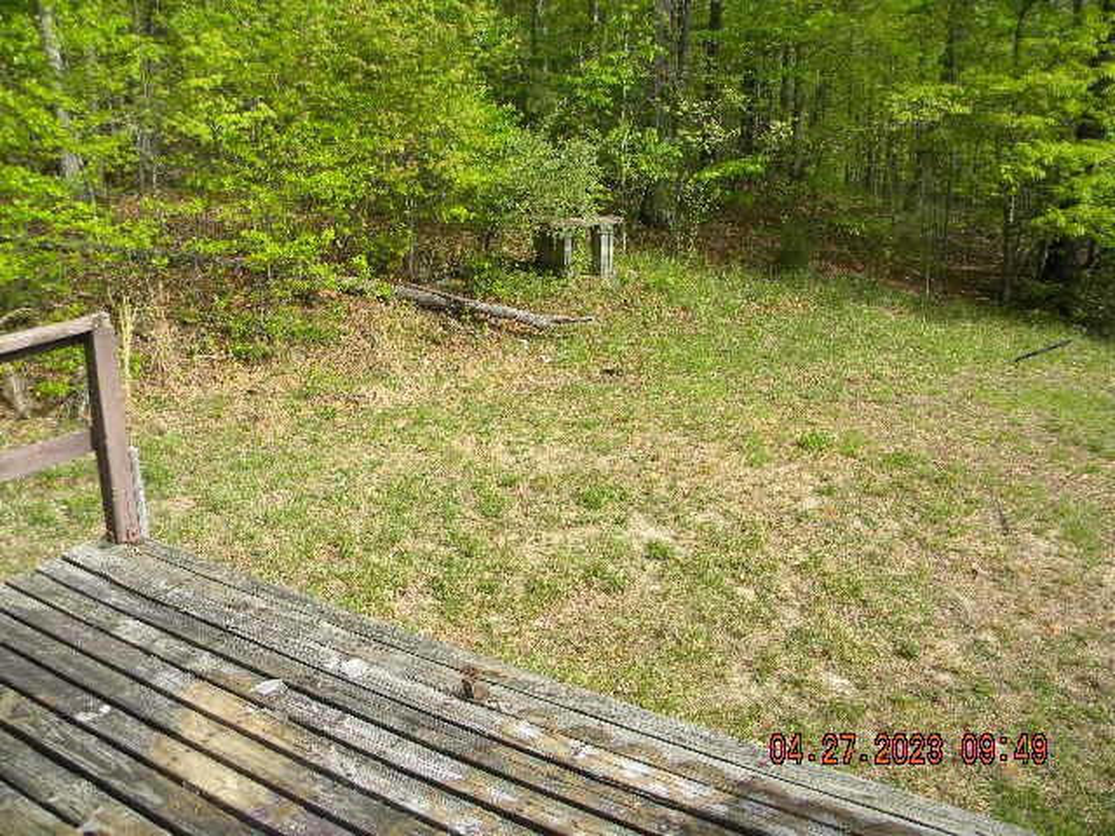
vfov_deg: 49.7
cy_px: 418
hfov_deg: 63.4
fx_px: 902
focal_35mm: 28
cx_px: 558
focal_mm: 5
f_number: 3.5
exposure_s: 1/500
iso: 117
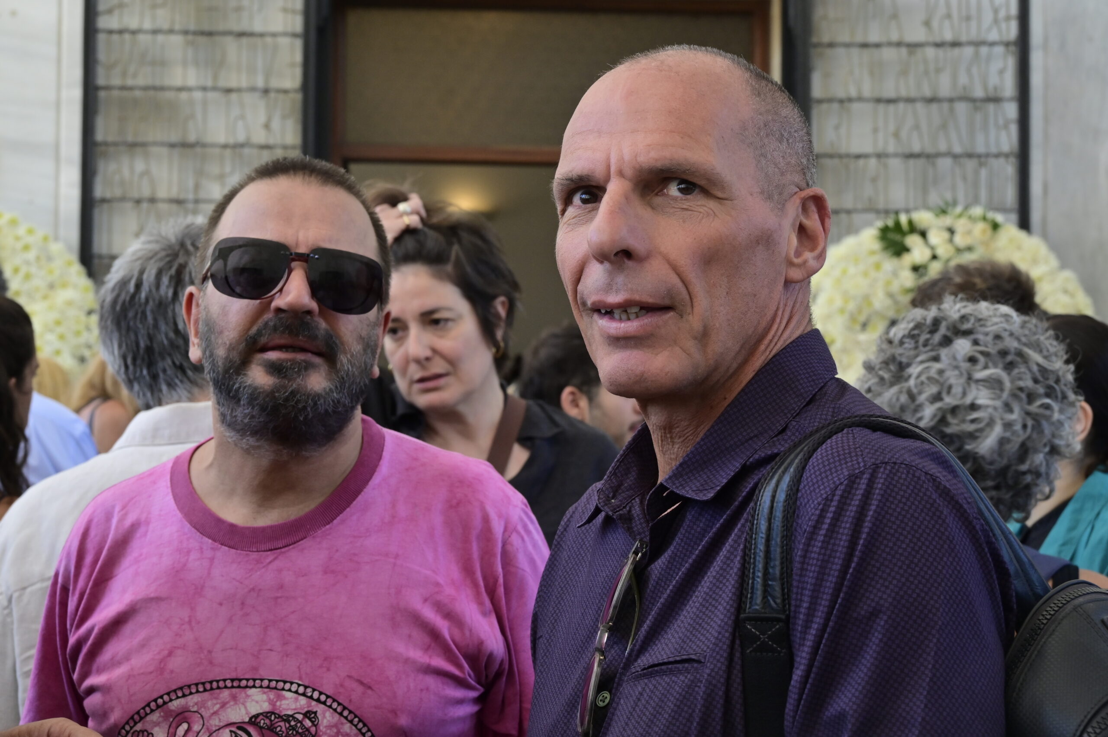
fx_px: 2153
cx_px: 554
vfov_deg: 19.4
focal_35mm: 70
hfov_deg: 28.9
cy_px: 368
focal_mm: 70
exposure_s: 1/200
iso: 1250
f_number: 11
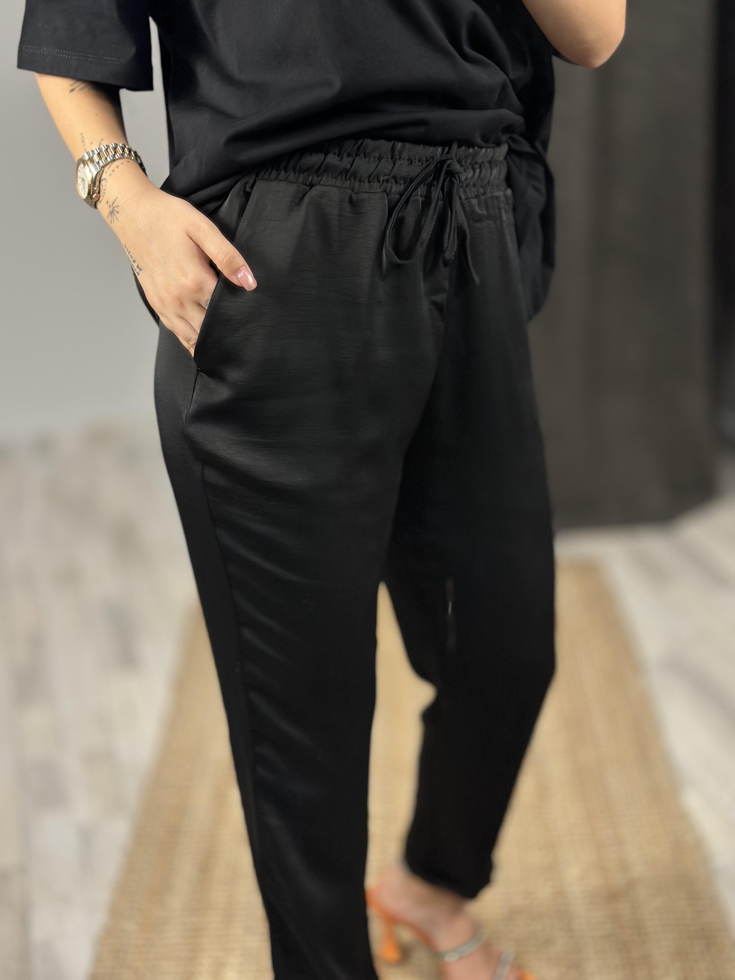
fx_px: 1359
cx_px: 368
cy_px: 490
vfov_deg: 39.7
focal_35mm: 48
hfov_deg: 30.3
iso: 200
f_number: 1.78
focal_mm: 6.86
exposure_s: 1/100
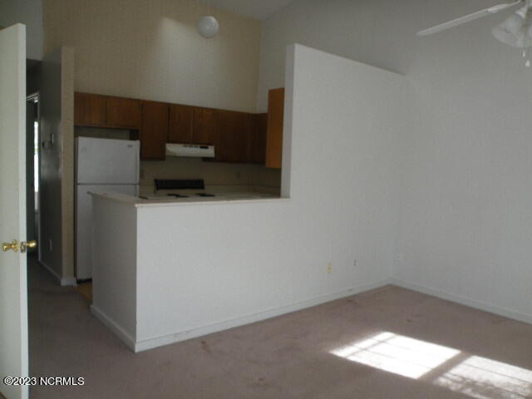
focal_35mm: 27
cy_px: 200
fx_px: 415
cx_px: 266
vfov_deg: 51.4
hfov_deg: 65.3
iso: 64
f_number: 3.2
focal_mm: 4.7
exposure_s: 1/78.3
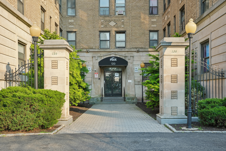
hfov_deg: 54.4
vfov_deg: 37.9
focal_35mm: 35
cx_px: 113
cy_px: 76
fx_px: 220
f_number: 8
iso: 100
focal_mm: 35
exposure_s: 1/40
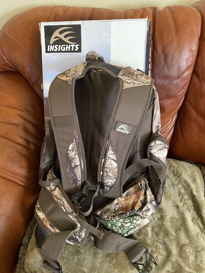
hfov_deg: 53.1
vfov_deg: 67.3
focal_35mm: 26
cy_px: 136
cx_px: 102
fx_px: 205
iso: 500
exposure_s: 1/40
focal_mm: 4.25
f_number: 1.8
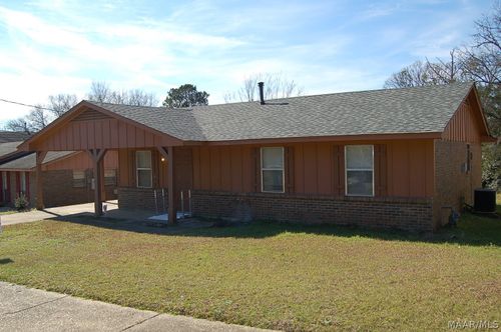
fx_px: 459
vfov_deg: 39.9
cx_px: 250
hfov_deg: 57.3
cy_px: 166
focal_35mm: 33
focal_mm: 22
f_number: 5.6
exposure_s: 1/500
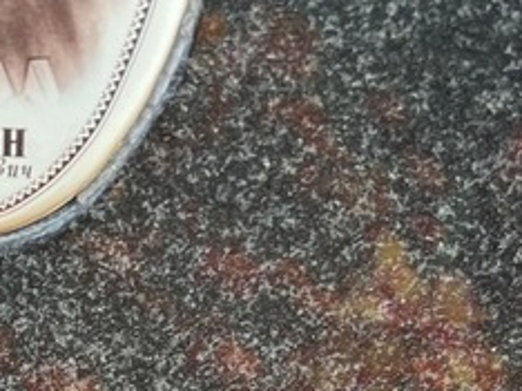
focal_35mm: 89
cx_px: -16
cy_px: 599
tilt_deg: -38.1
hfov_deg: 21.2
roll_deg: -1.4
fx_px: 1341
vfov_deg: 15.2
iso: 50
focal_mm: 5.7
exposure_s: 1/486
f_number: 1.5
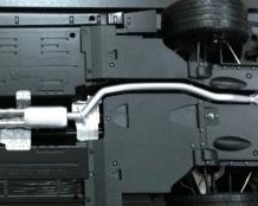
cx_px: 43
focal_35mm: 74
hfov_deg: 25.2
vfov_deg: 20.7
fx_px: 565
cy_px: 119
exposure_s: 1/15
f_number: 2.4
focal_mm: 4.13
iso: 500
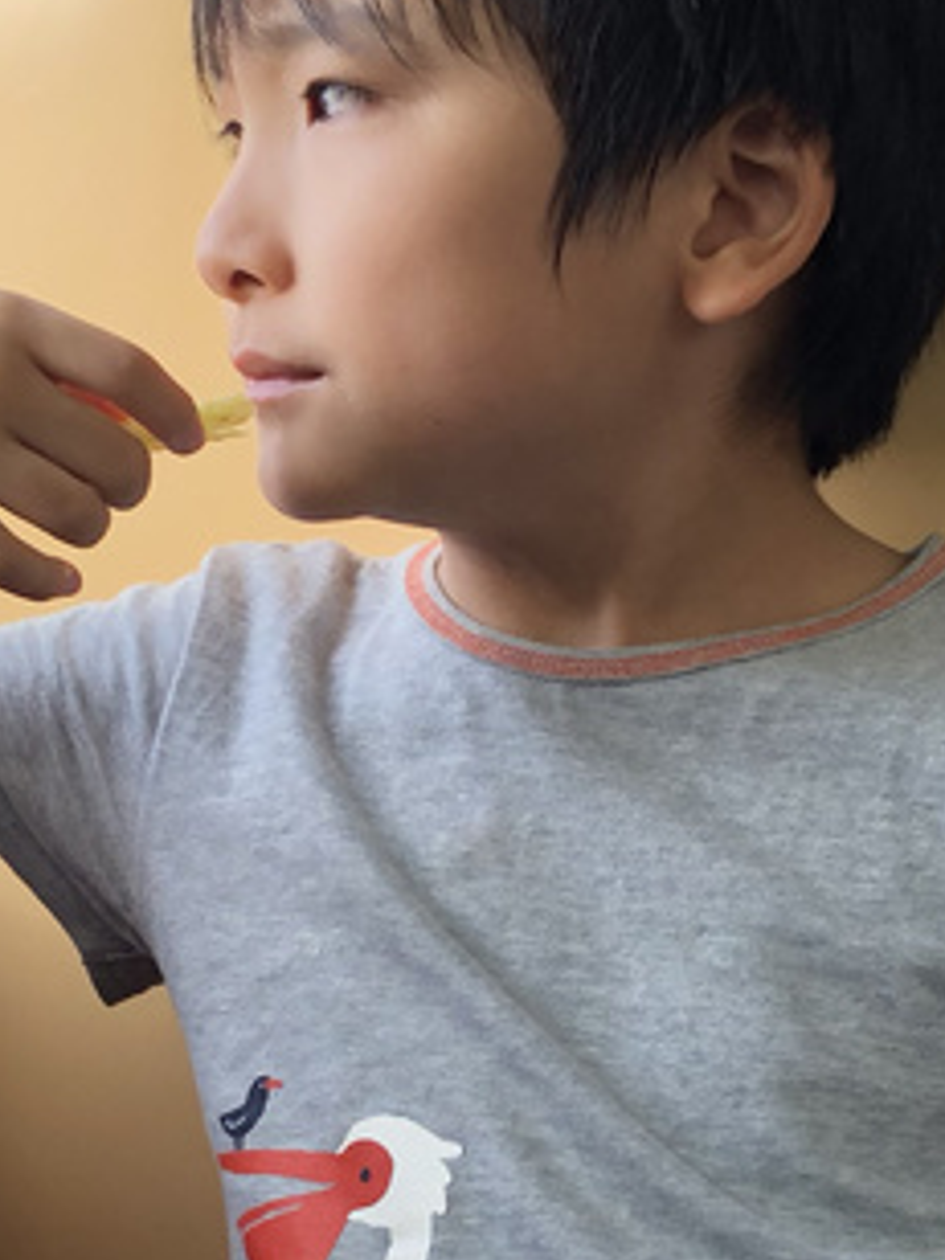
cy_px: 855
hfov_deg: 15.9
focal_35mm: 93
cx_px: 380
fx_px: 3385
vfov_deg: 21.0
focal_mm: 3.99
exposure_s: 1/119
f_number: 1.8
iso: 32
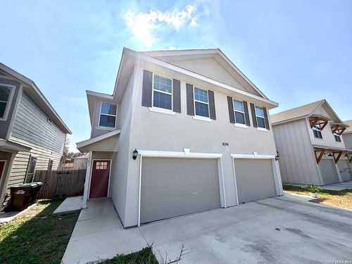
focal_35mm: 14
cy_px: 132
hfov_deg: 102.1
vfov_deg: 85.7
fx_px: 142
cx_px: 176
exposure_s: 1/1745
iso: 32
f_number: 2.2
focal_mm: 2.22
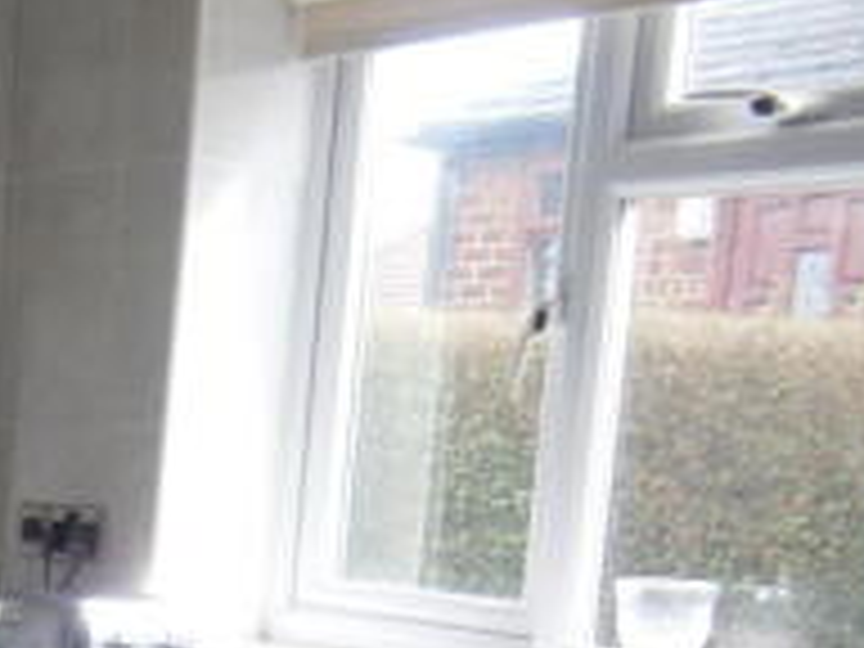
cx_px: 74
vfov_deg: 17.7
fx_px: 1972
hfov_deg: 24.0
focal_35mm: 79
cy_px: 785
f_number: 2.8
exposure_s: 1/50
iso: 80
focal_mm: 4.7
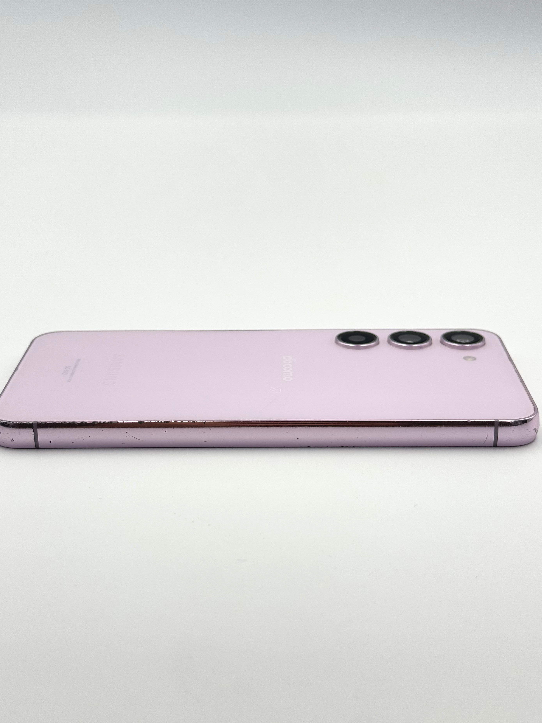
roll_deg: +0.0
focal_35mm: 52
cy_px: 352
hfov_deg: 28.0
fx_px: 1086
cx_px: 260
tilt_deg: -22.4
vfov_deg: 36.8
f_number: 1.78
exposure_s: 1/510
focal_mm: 6.76
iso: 64
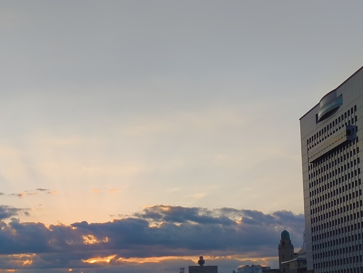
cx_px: 104
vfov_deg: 20.2
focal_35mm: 73
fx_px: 767
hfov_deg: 26.4
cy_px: 182
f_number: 1.87
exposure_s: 1/1698
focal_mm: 5.56
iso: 101
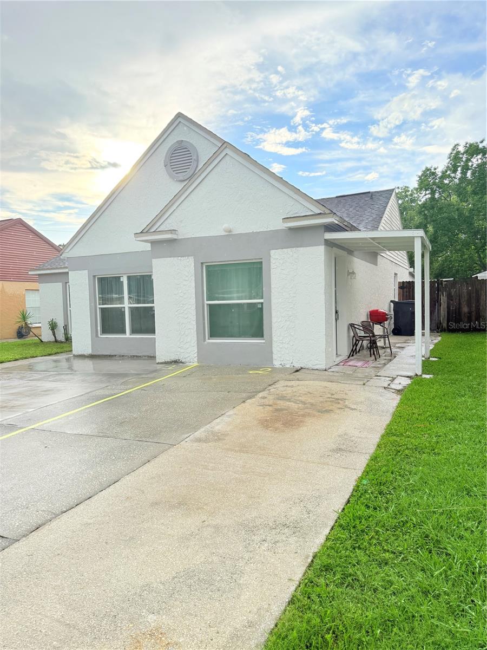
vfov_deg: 71.6
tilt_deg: -3.3
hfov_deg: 56.8
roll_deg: +1.5
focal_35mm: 24
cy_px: 325
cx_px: 244
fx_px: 450
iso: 100
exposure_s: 1/1727
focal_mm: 6.76
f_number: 1.78
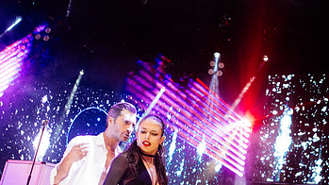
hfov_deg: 34.3
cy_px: 151
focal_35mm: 61
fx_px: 532
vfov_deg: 19.5
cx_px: 184
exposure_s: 1/200
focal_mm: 35
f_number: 3.2
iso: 2500
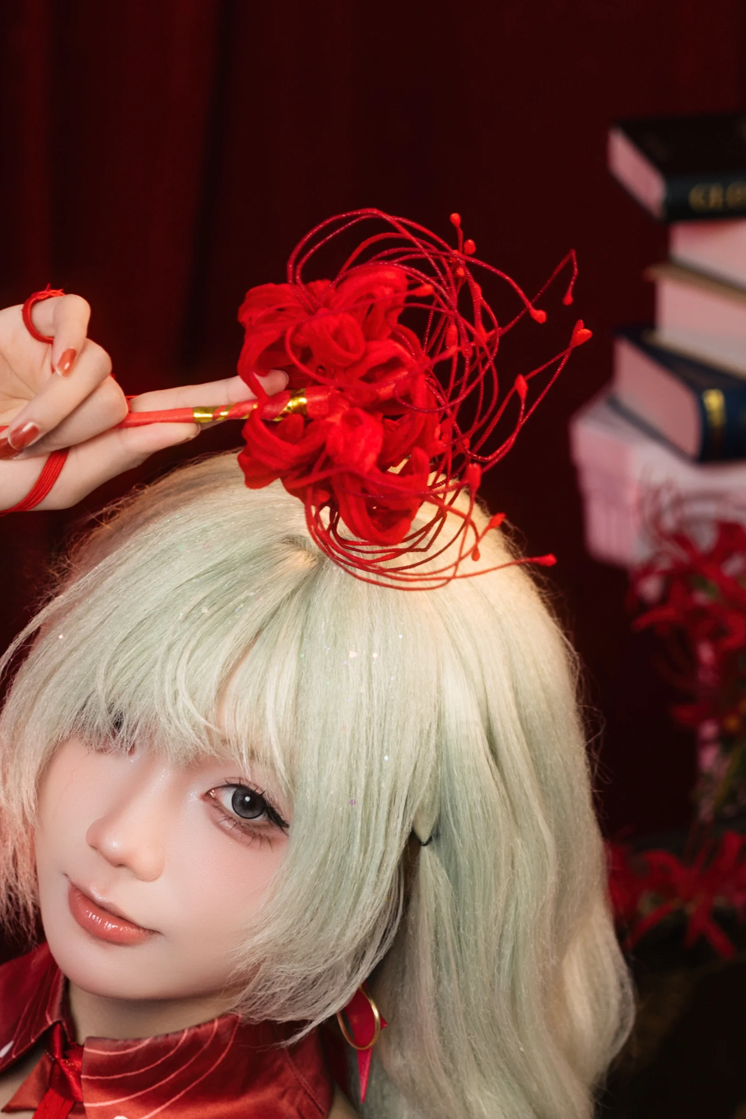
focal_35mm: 137
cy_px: 901
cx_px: 96
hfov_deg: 10.0
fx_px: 4259
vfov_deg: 14.9
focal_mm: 50
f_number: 2.8
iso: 160
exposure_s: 1/80
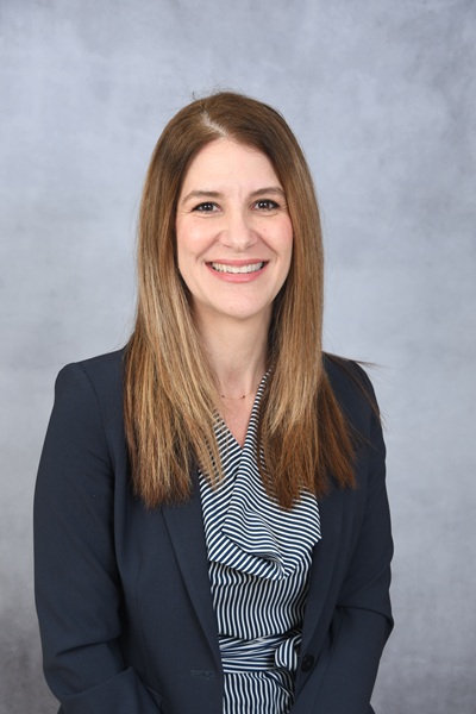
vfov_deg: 30.5
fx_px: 1309
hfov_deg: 20.6
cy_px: 357
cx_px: 238
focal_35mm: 66
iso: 100
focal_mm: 44
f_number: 5.6
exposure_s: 1/125
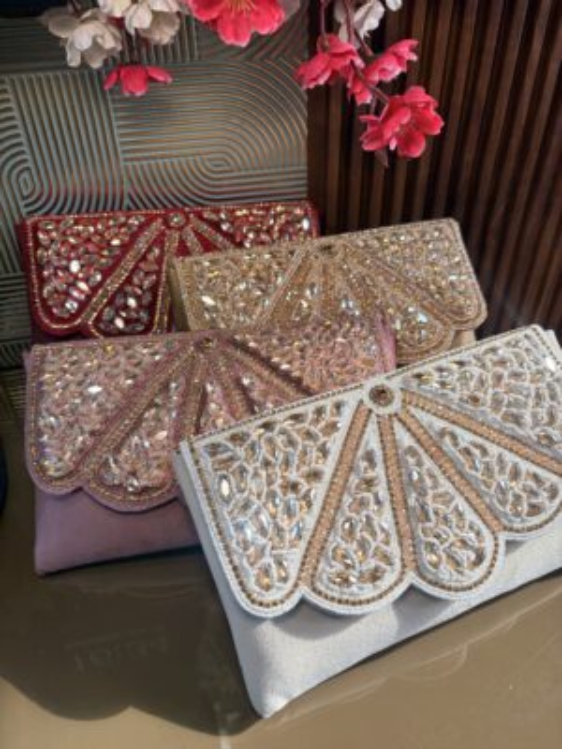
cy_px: 374
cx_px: 281
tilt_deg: -38.7
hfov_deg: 53.1
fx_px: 563
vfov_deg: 67.3
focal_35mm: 26
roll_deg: +0.8
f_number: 1.6
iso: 40
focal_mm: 5.96
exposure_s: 1/100
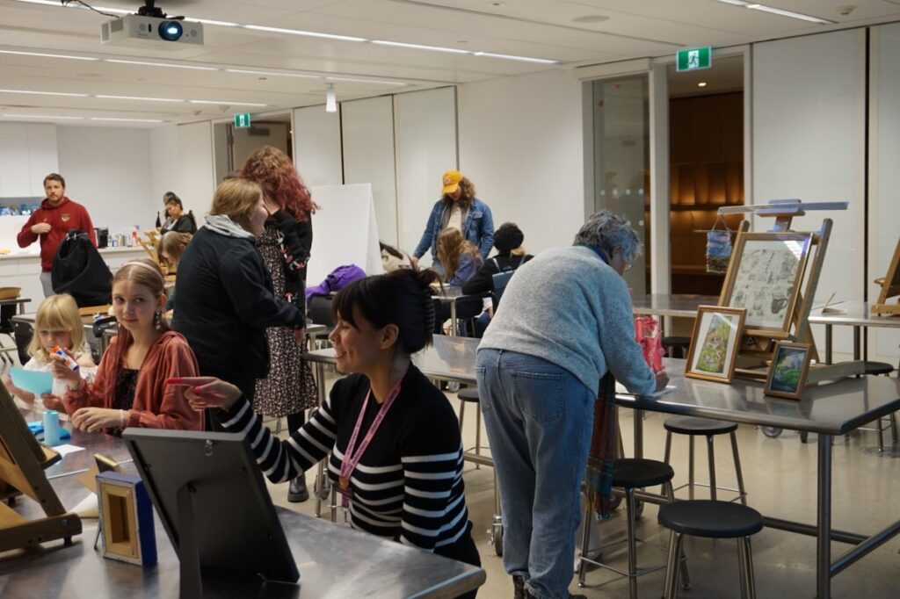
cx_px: 450
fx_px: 975
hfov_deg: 49.6
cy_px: 300
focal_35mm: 39
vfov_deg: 34.2
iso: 640
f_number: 4.5
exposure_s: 1/60
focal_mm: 26
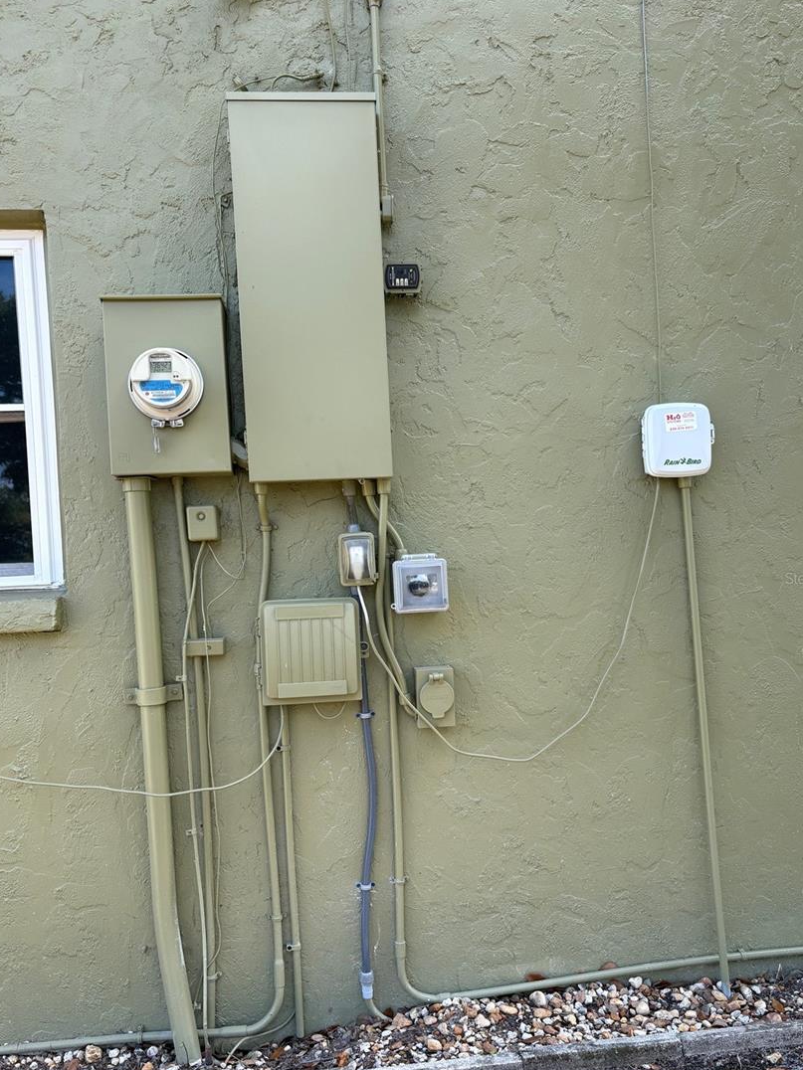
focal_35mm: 29
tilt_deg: +0.5
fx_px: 897
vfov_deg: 61.6
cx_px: 408
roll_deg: +2.3
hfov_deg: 48.2
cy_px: 578
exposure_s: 1/407
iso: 50
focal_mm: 5.96
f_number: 1.6
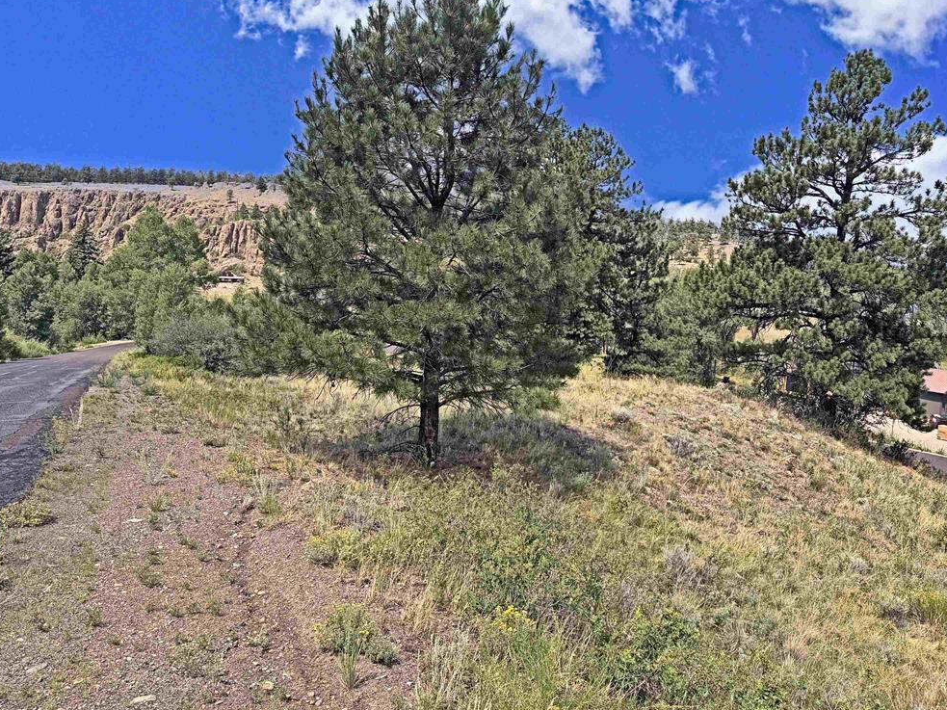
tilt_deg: -8.2
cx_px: 468
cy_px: 356
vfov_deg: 54.9
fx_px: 684
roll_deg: -0.8
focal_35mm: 25
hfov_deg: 69.4
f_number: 1.78
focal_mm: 6.76
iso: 80
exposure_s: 1/2525
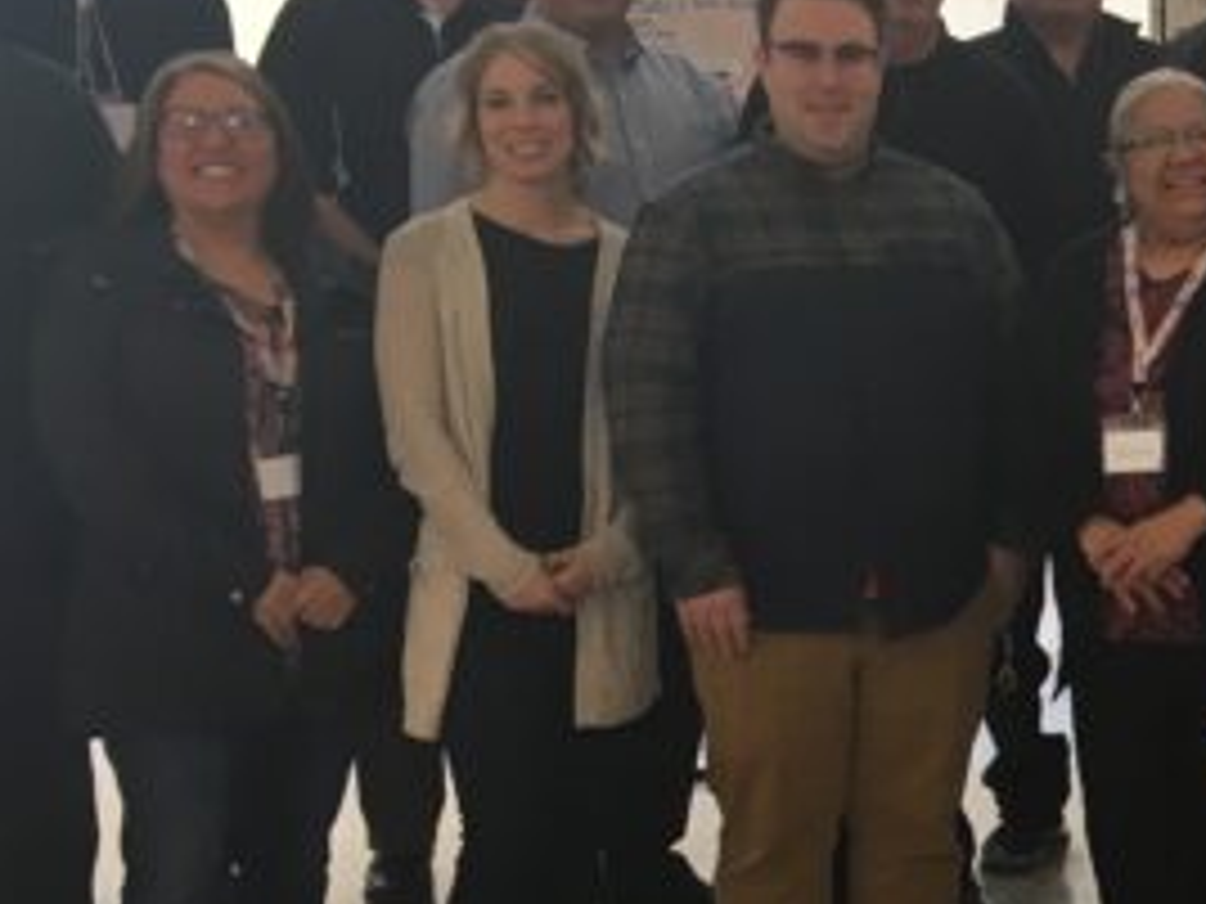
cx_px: 1490
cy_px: 598
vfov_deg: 17.7
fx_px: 2892
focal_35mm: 83
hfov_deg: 21.7
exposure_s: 1/30
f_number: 2.2
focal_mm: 4.15
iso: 32
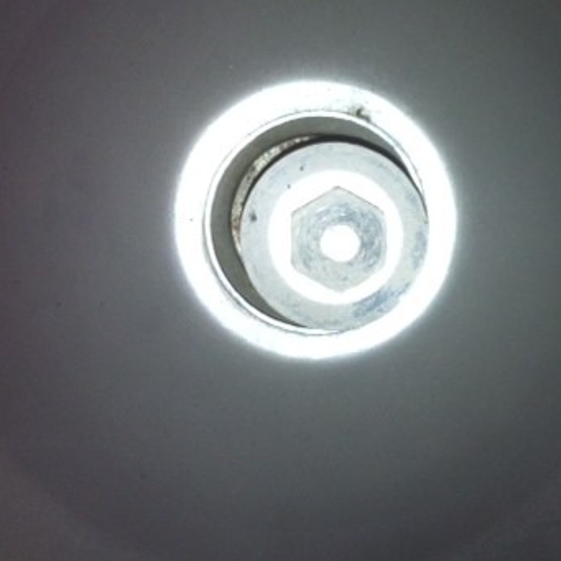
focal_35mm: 58
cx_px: 403
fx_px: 1063
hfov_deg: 29.2
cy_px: 222
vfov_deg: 29.5
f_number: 2.8
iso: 80
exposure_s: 1/15
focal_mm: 3.85
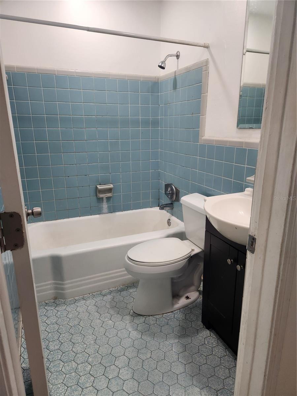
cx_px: 148
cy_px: 198
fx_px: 263
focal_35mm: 23
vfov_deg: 73.9
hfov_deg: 58.9
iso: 125
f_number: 1.8
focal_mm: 5.4
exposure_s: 1/180
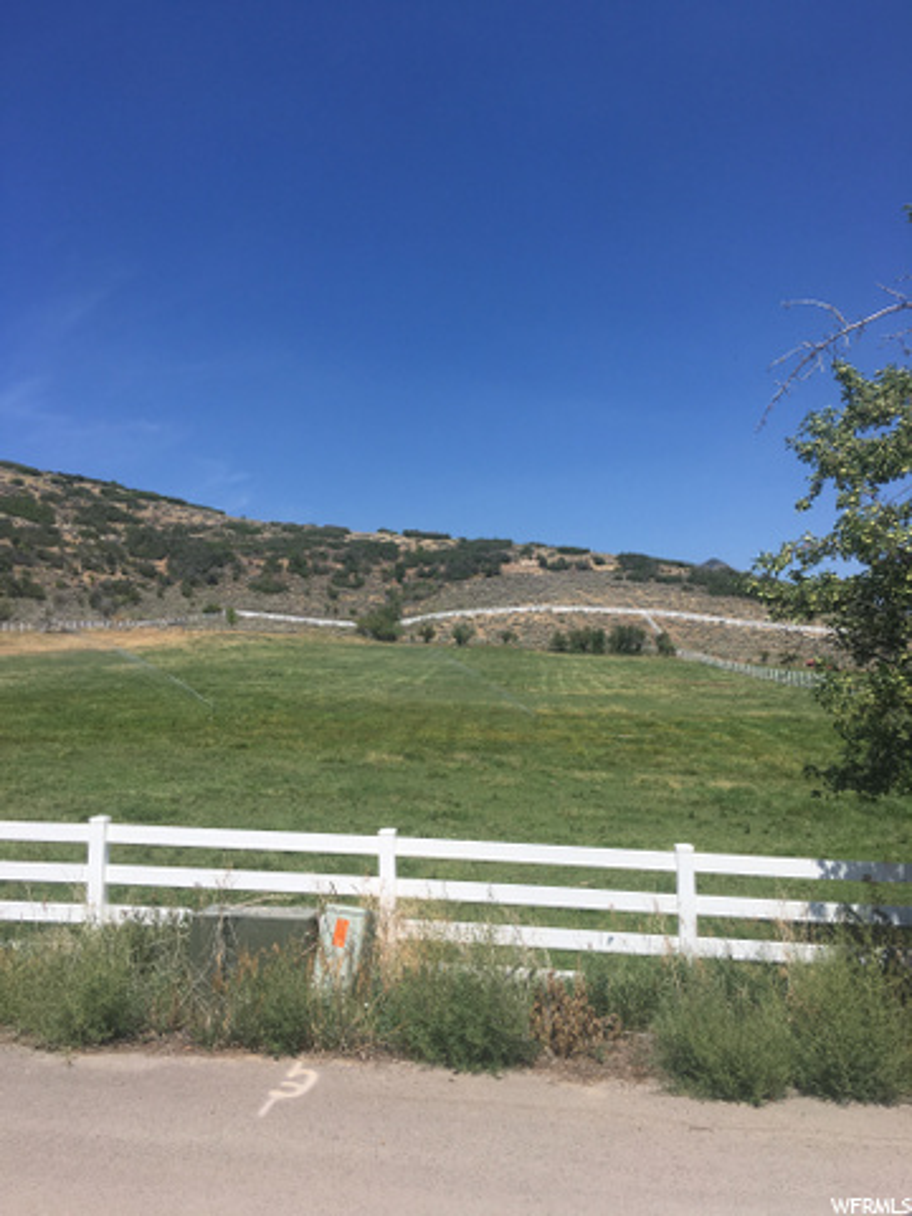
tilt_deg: +5.8
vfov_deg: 61.7
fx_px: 1019
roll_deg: +2.1
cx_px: 456
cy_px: 608
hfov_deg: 48.2
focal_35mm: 29
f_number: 2.2
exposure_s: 1/2079
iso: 25
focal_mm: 4.15
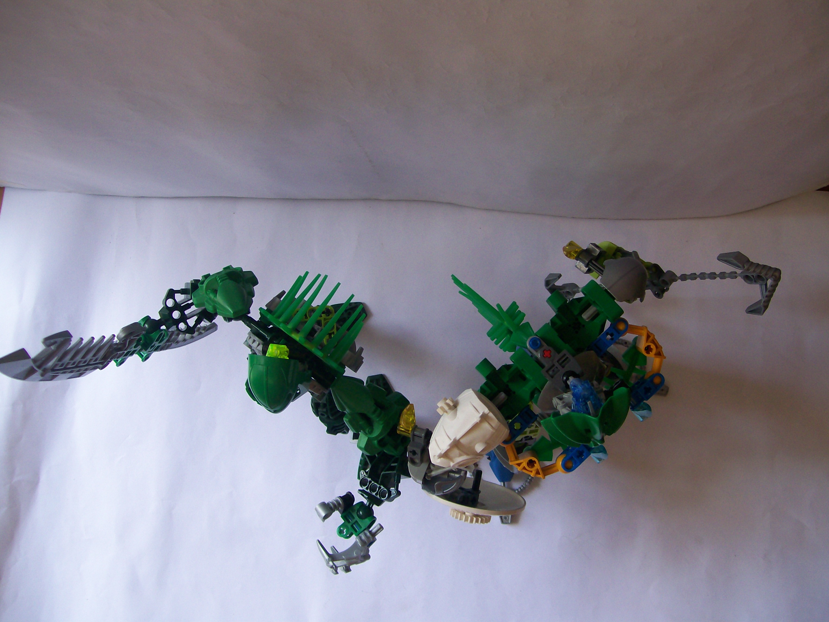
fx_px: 862
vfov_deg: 39.7
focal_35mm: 36
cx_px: 414
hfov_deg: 51.4
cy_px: 311
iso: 80
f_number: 2.7
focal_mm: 6
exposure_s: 1/92.8
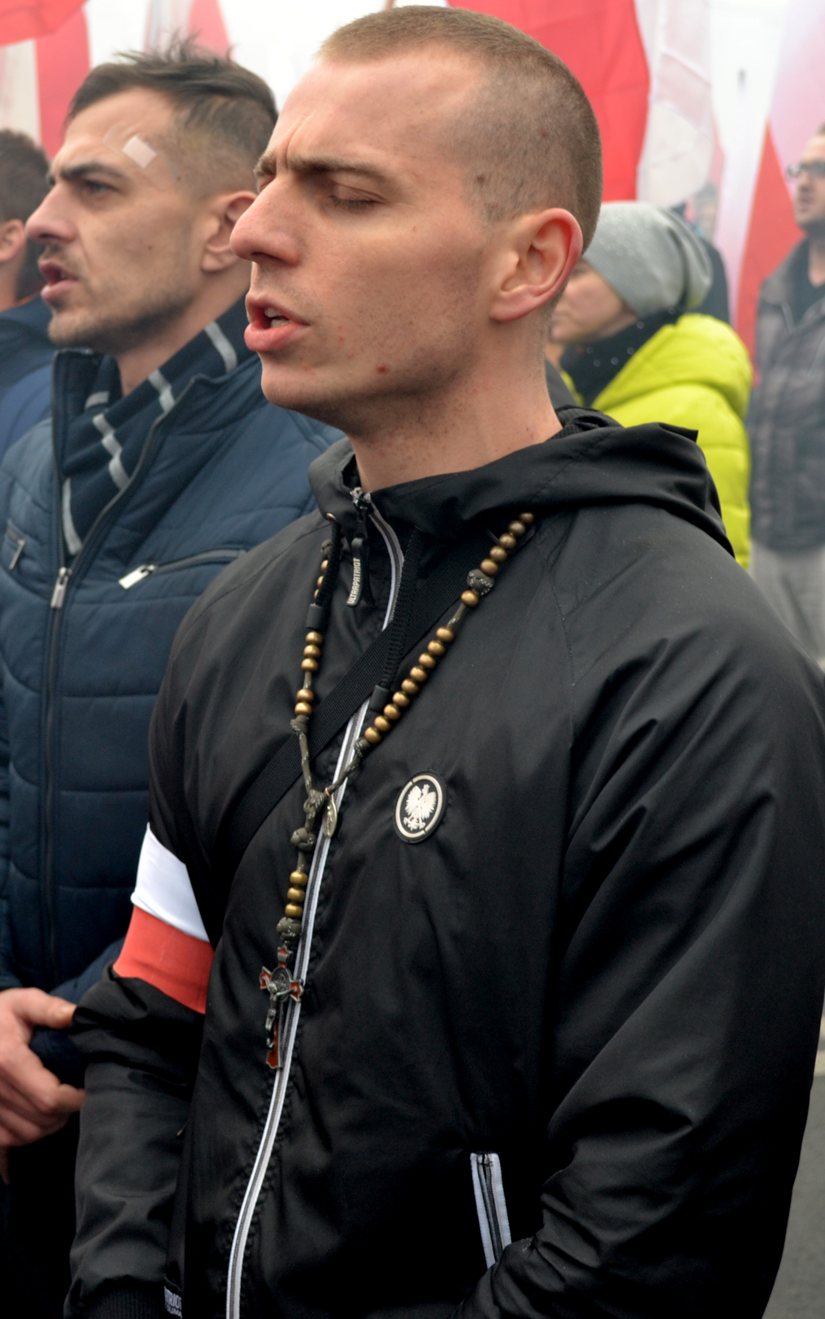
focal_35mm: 74
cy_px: 659
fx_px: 2662
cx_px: 242
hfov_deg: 17.5
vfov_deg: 27.8
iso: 180
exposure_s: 1/60
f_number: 5.6
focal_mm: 32
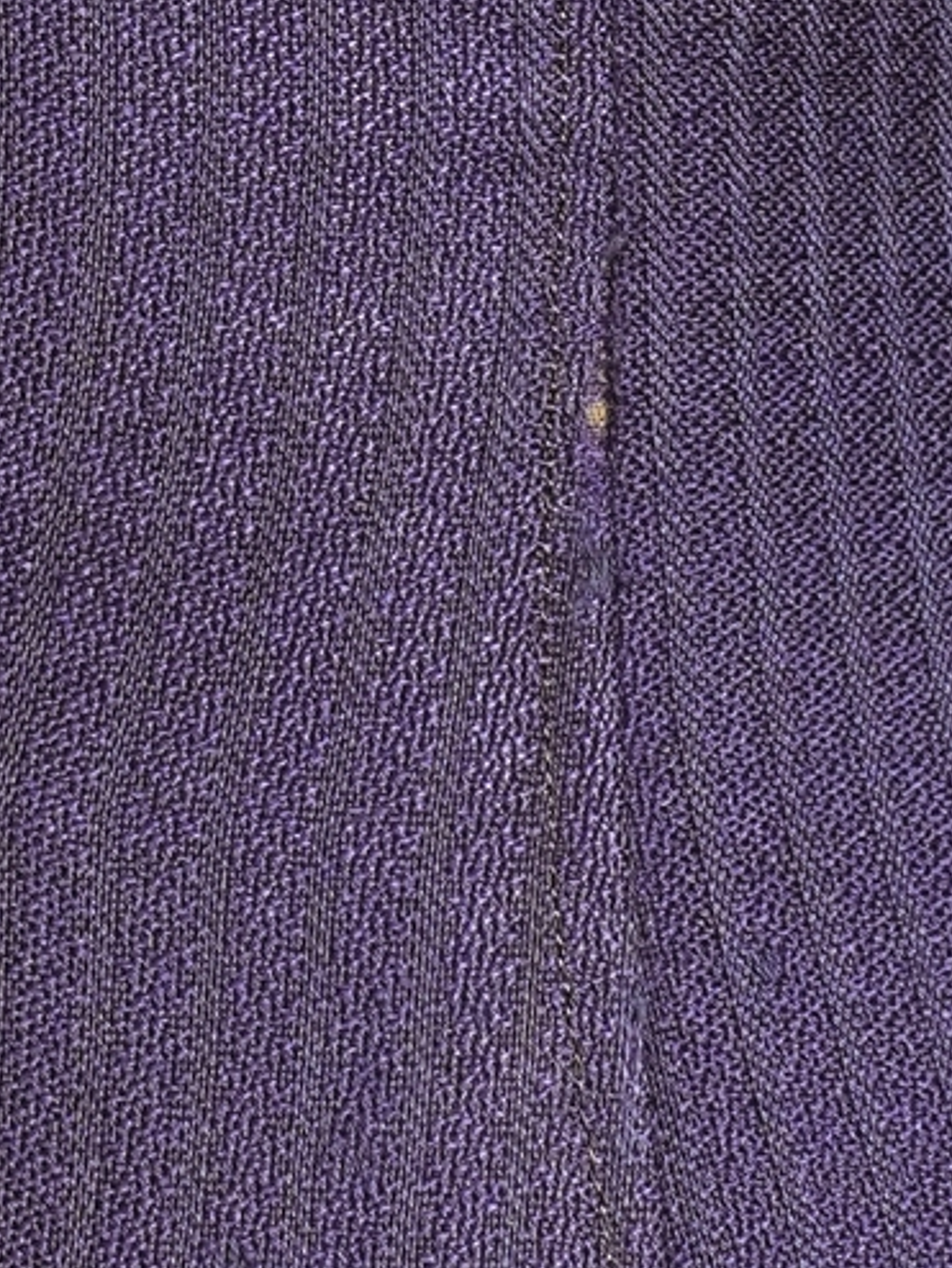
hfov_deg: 5.5
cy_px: -1463
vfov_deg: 7.0
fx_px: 9855
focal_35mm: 269
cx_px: 21
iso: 320
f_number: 6.3
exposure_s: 1/40
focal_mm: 32
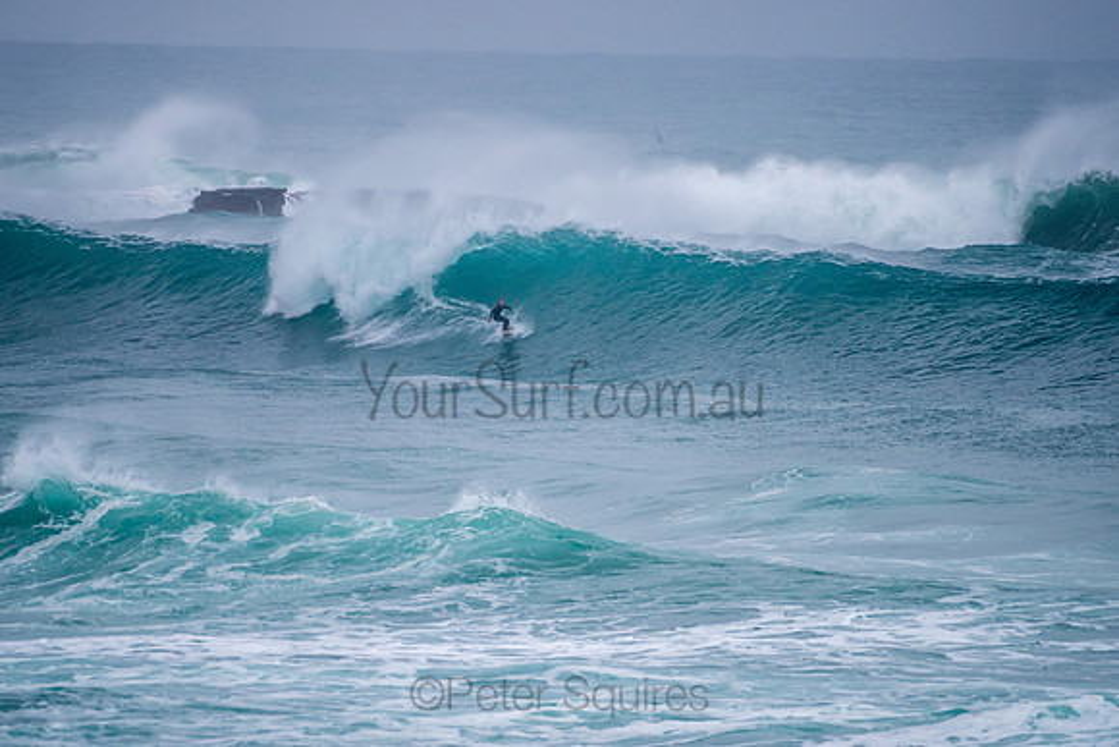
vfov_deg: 2.2
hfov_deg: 3.4
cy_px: 345
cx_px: 537
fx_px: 19064
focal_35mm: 613
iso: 560
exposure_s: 1/1250
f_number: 5.6
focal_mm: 500
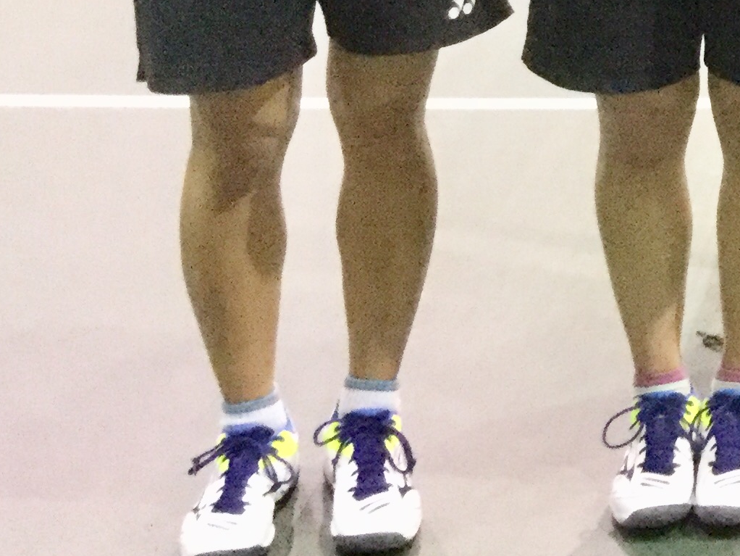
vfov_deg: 13.9
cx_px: 1164
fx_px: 2117
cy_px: -312
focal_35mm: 99
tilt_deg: -10.0
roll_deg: -0.6
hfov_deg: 17.5
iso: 250
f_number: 2.4
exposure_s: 1/15
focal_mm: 3.3
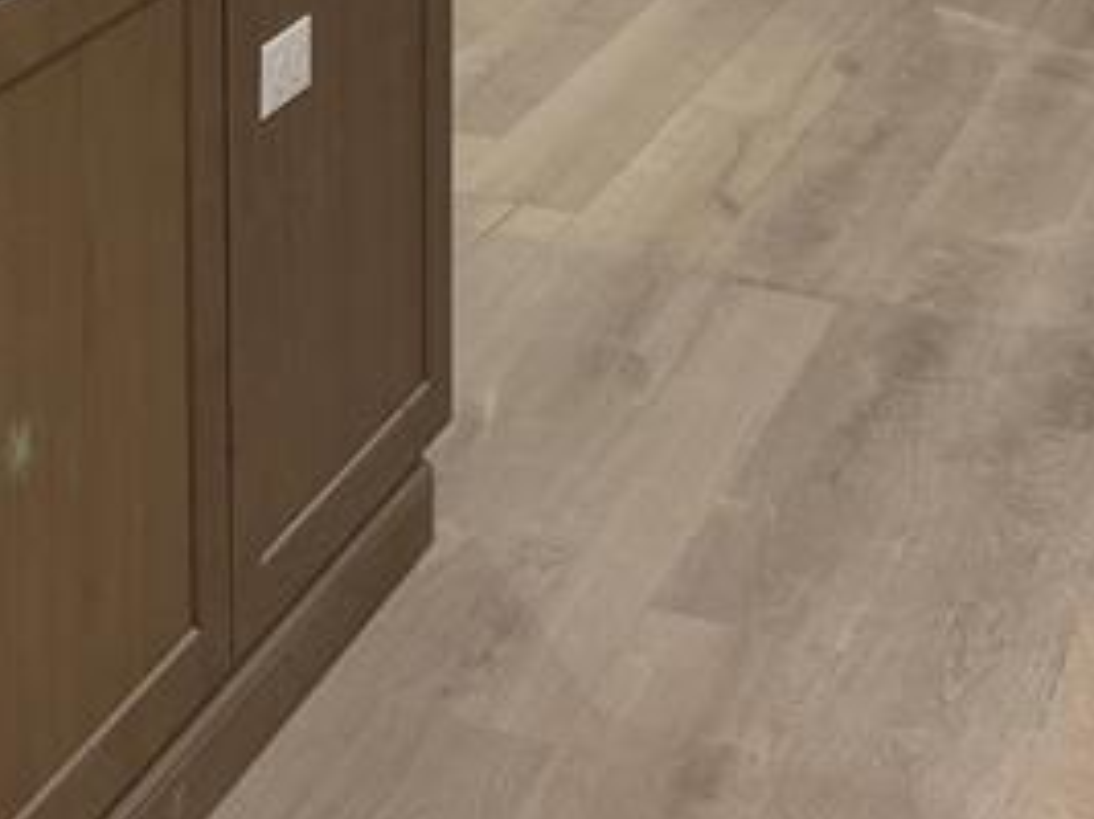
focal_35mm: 92
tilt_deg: -9.4
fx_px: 2906
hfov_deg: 20.5
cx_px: -49
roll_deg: +0.3
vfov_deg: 14.9
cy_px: -414
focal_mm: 6.76
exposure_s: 1/120
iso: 160
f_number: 1.78
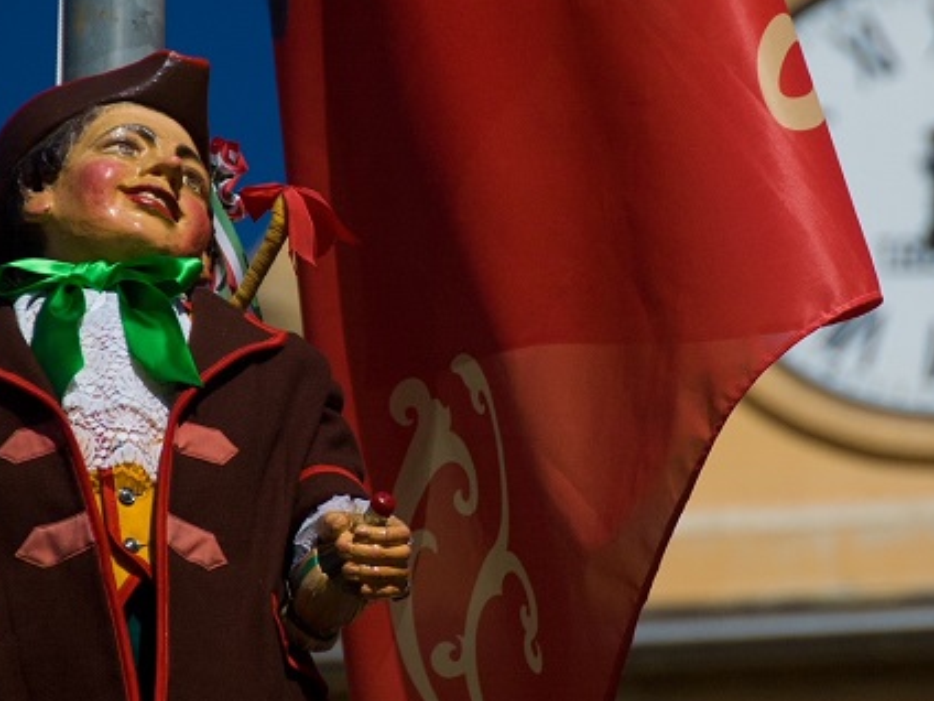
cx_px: 562
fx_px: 9632
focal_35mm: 357
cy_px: 206
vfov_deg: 4.2
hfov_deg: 5.6
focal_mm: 150
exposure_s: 1/6000
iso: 320
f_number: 5.6
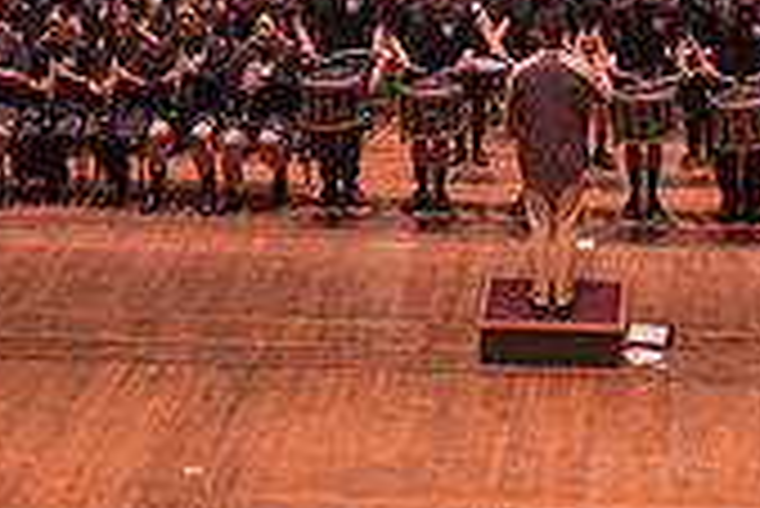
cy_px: -245
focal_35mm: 120
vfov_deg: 11.0
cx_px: 513
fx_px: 2535
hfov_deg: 17.0
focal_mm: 35
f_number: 2.8
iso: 800
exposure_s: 1/640
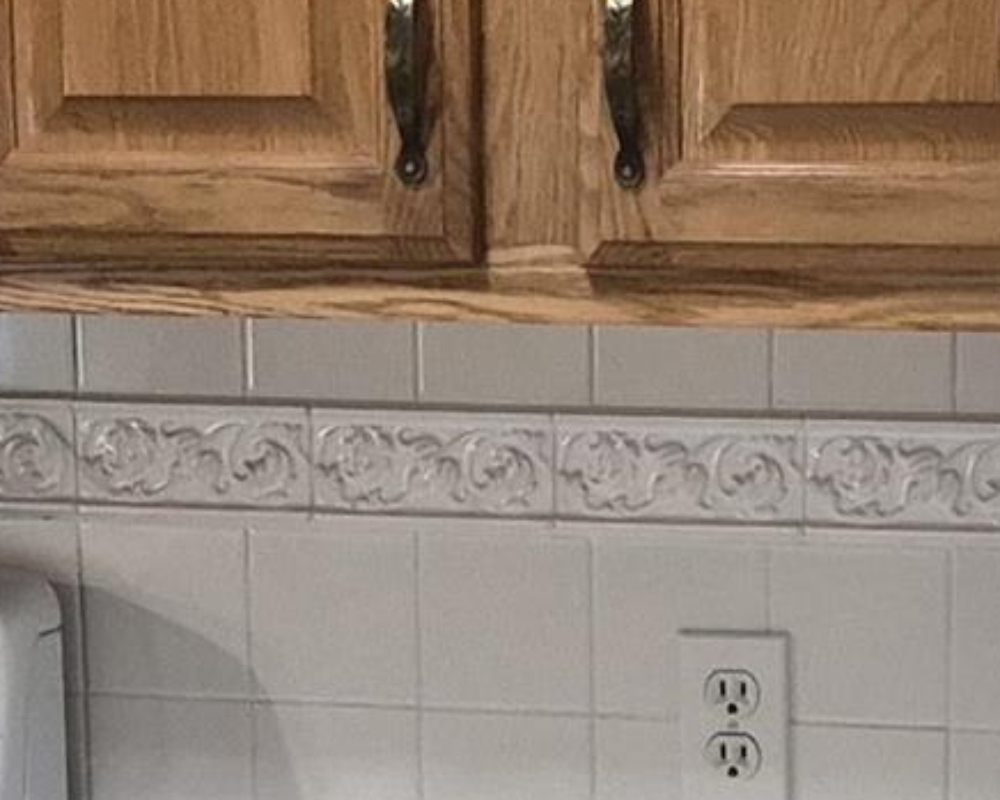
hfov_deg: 12.2
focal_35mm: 158
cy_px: 958
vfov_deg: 9.6
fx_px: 4677
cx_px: 553
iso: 1250
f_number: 1.8
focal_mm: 5.4
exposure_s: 1/120
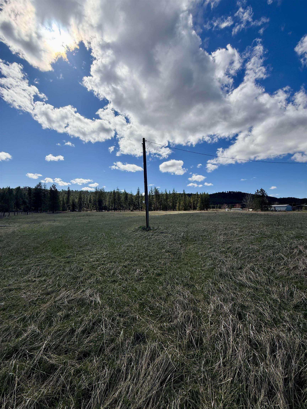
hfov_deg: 85.7
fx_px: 166
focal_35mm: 14
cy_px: 204
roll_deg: -1.1
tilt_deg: +4.3
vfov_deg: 102.1
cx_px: 154
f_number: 2.2
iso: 64
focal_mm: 2.22
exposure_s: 1/5618
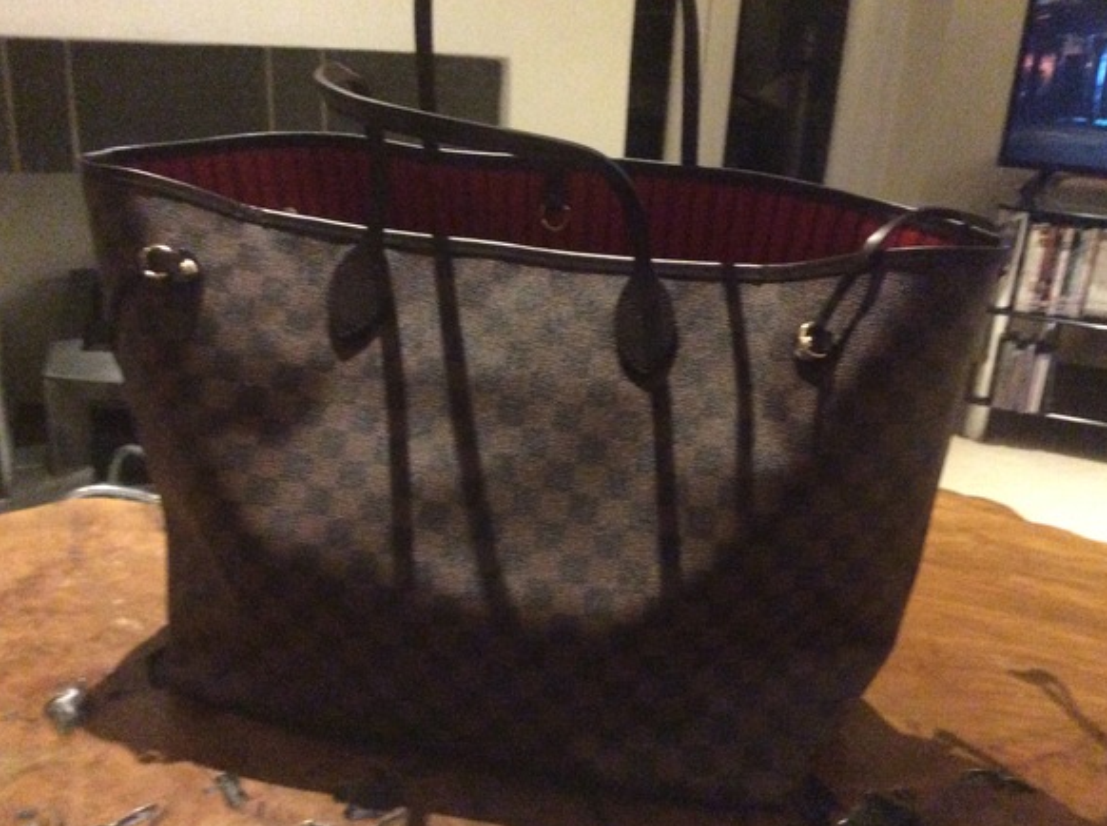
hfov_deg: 55.4
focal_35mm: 33
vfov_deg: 42.8
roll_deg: -2.5
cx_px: 567
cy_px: 423
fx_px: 1053
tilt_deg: -22.3
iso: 800
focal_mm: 3.3
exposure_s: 1/17
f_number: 2.4
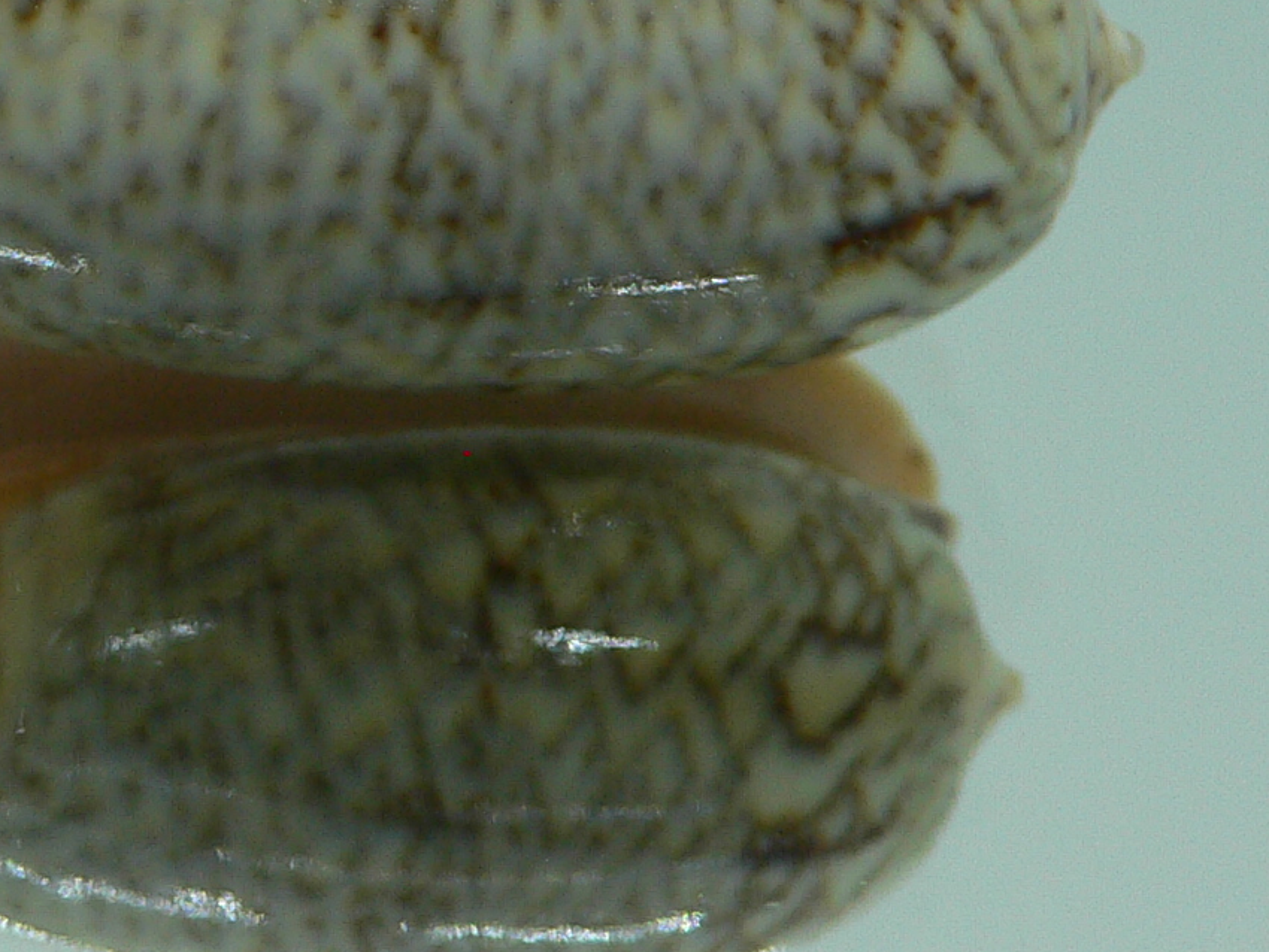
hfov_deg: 23.3
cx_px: 299
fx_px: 3044
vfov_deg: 17.7
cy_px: 231
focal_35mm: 83
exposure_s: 1/60
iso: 80
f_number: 2.8
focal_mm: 4.6
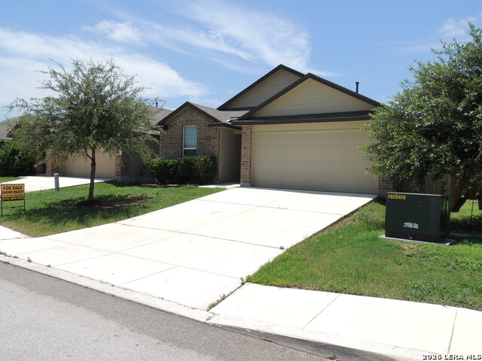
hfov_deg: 63.4
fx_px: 390
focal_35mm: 28
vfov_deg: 49.7
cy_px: 180
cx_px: 241
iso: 100
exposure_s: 1/1250
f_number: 3.4
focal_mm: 4.9
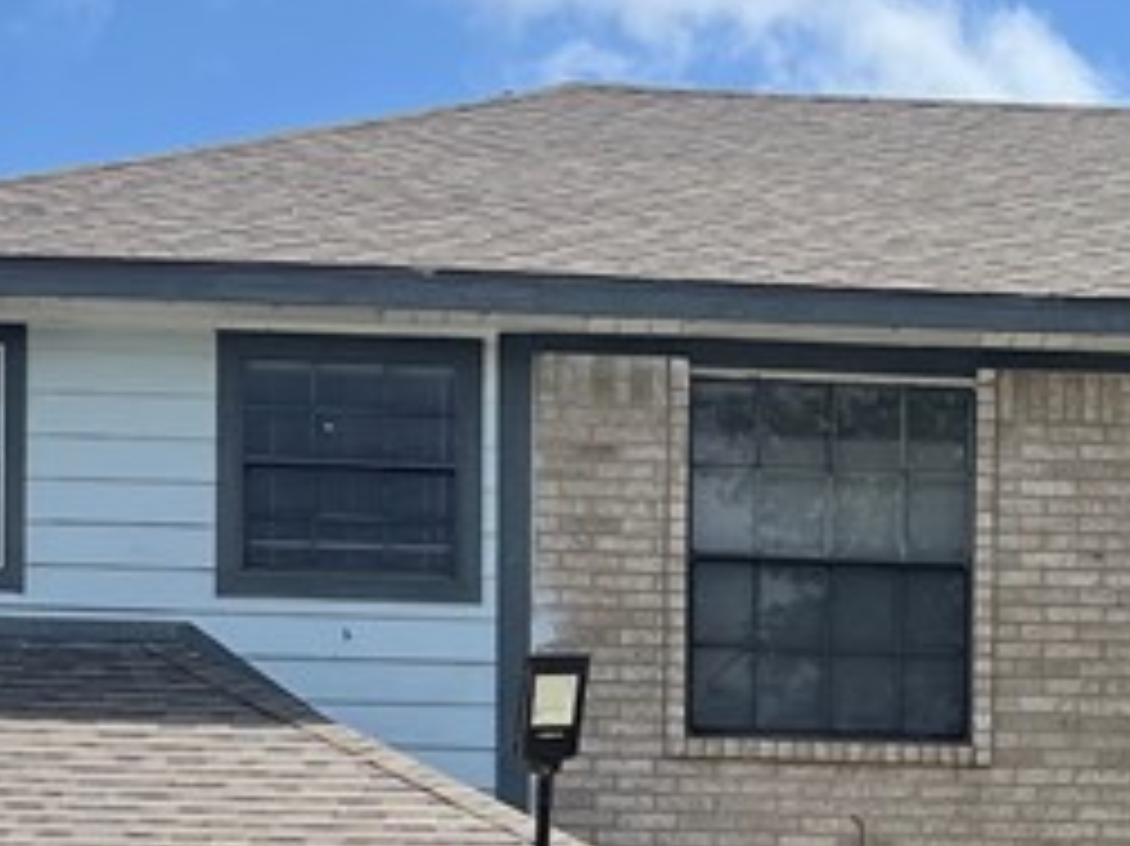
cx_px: 815
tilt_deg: +2.1
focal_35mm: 106
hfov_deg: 18.5
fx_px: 3459
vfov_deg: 13.3
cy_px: 1197
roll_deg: -0.1
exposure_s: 1/3876
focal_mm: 5.1
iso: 50
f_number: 1.6
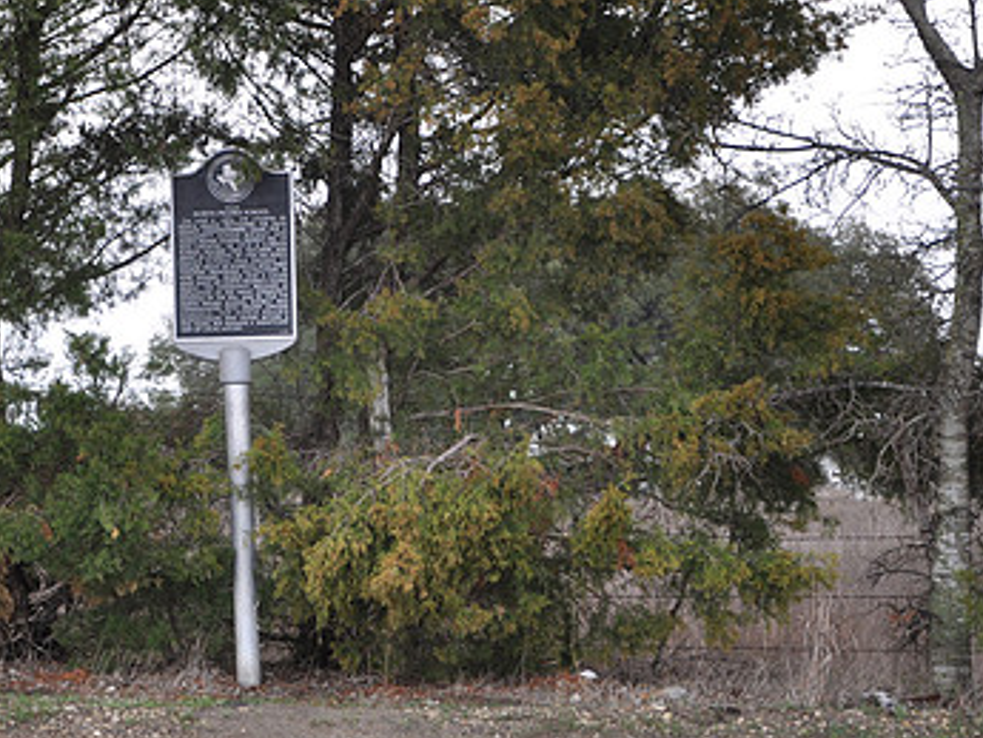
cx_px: 268
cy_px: 389
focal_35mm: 121
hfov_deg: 16.2
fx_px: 3437
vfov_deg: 12.3
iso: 200
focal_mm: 50
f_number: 5.6
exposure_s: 1/30
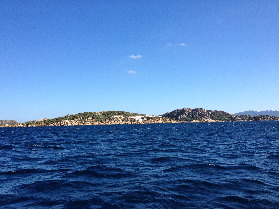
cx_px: 140
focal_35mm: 35
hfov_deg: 52.6
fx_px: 282
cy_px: 104
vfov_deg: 40.7
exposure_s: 1/1453
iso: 64
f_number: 2.4
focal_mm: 4.28
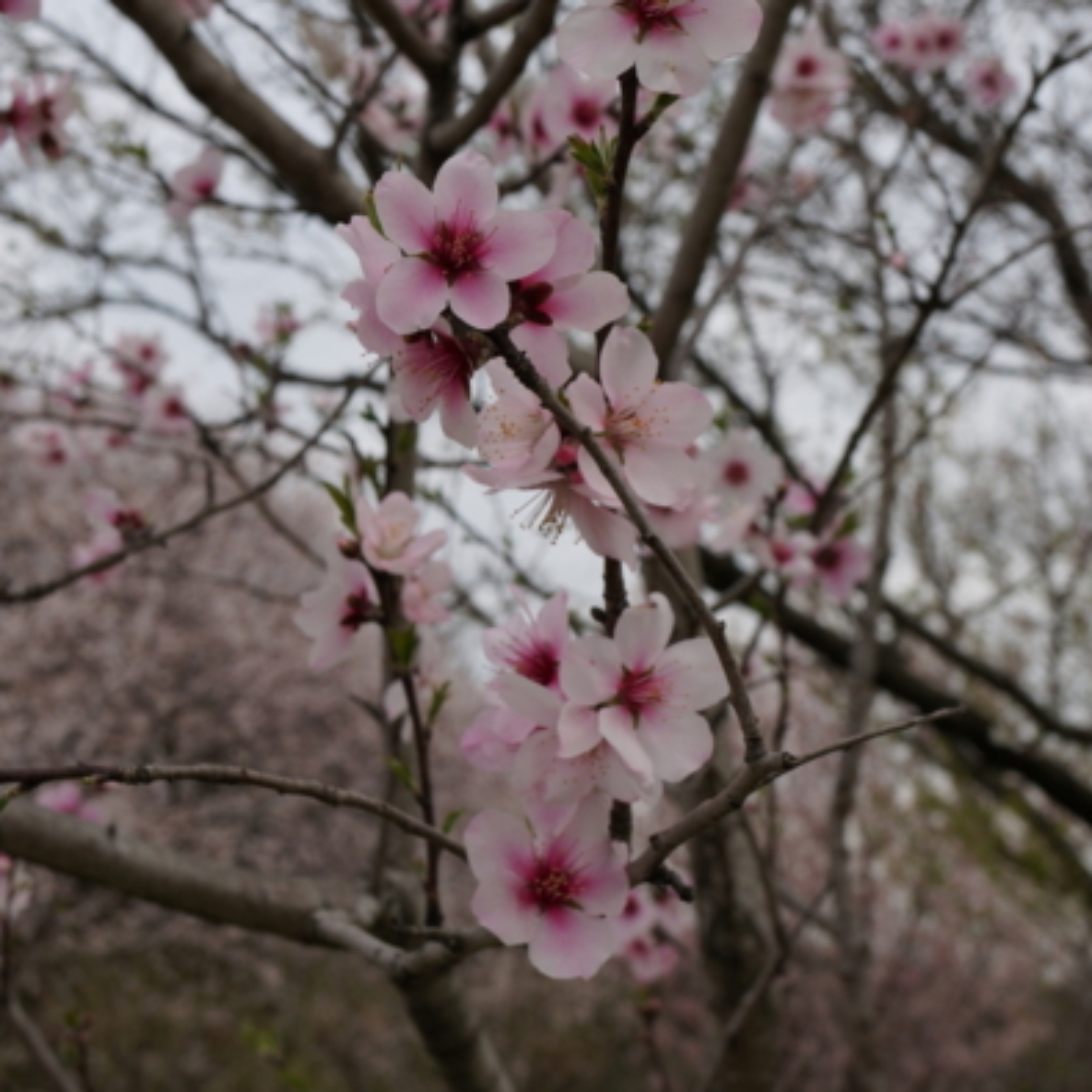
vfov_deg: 29.3
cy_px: 359
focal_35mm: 58
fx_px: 2070
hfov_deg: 29.6
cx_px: 546
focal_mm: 30
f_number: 8
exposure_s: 1/250
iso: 100
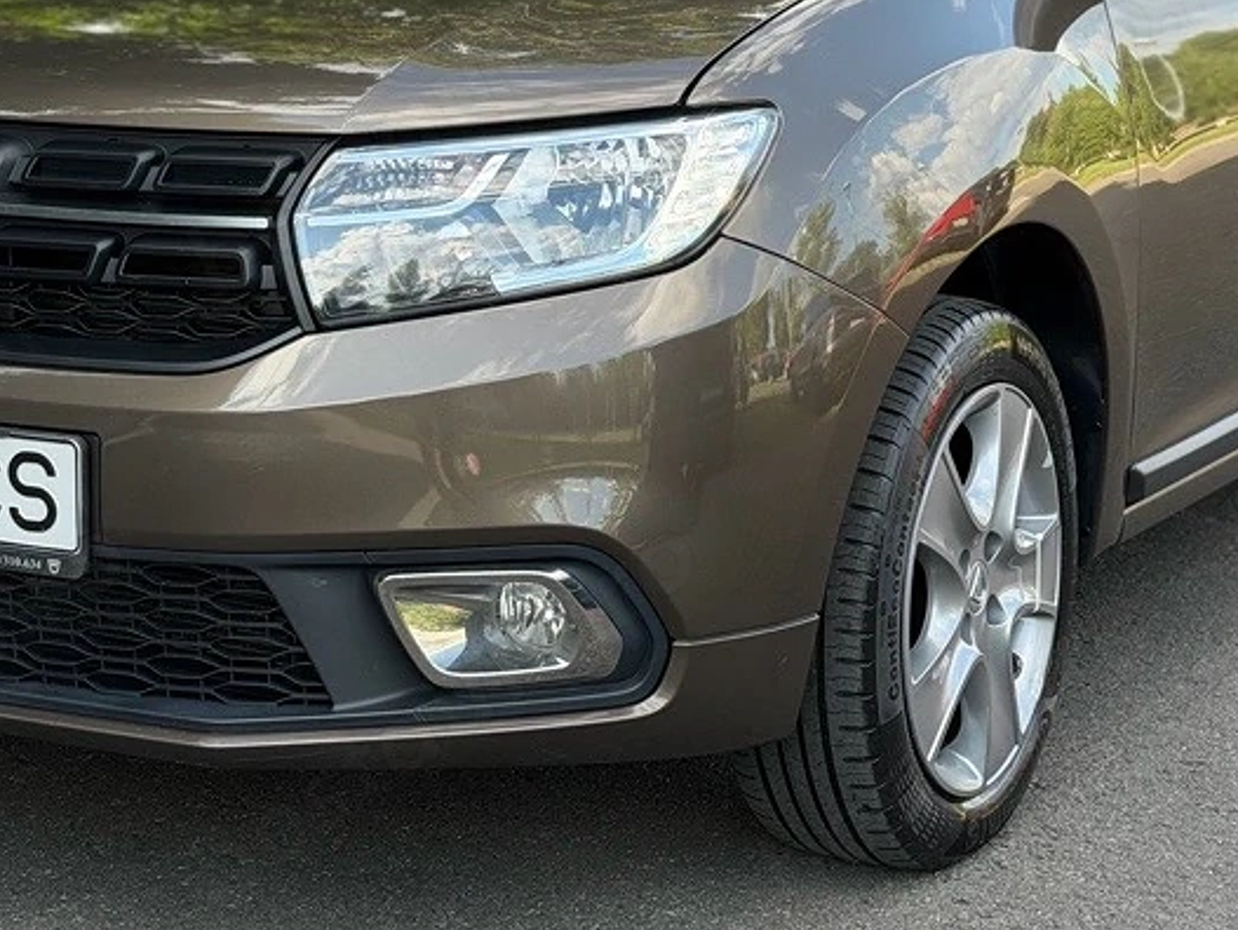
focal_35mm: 91
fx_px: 3257
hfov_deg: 21.5
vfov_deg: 16.1
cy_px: 132
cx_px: 632
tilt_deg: -4.2
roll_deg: +1.0
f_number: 1.78
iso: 64
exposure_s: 1/699
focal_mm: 6.76
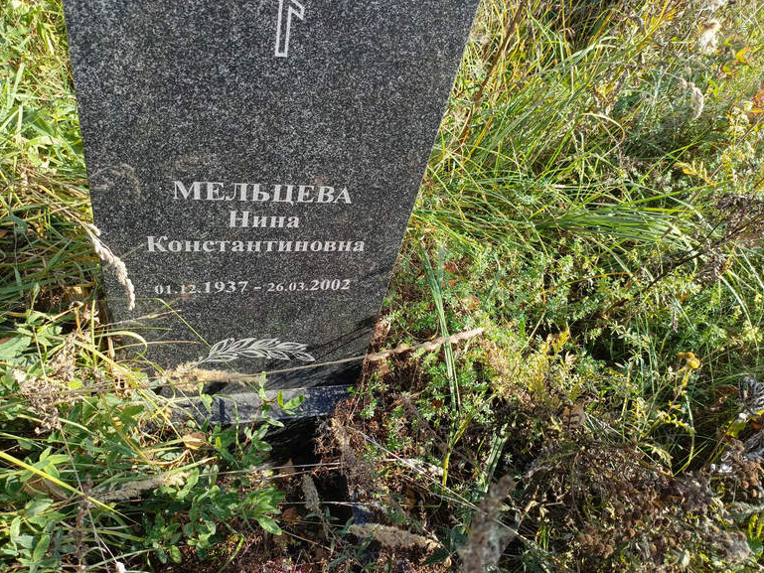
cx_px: 378
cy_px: 284
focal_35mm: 26
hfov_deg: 67.3
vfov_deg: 53.1
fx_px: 574
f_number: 1.69
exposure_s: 1/311
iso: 110
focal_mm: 4.76
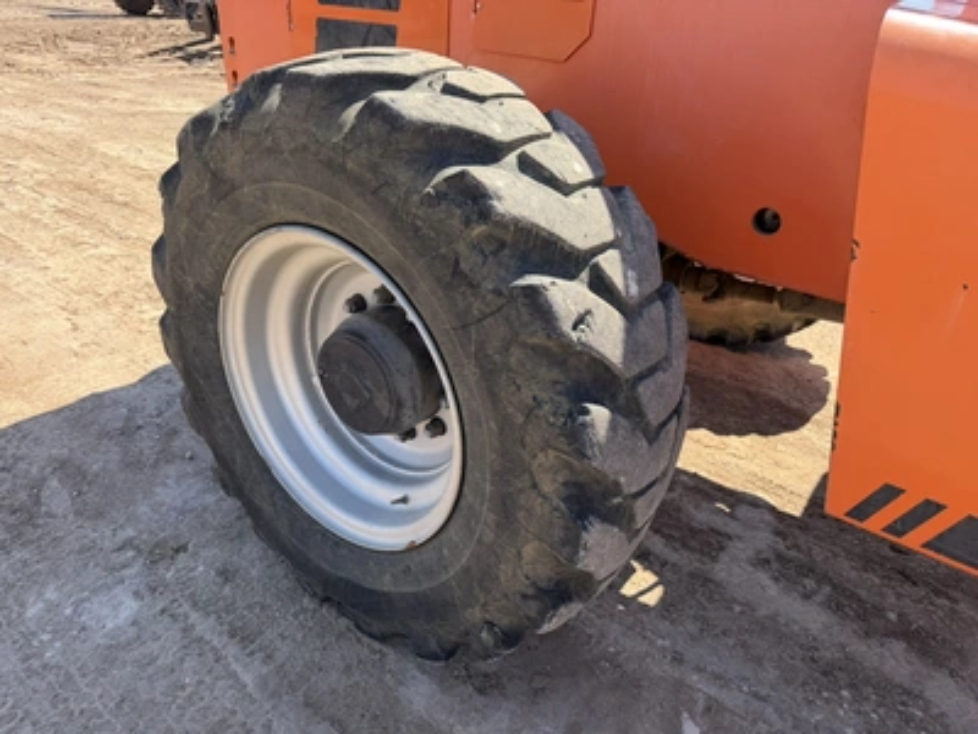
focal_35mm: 24
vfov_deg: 56.8
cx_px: 489
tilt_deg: -35.9
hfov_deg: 71.6
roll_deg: -10.1
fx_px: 678
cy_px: 367
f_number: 1.78
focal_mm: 6.76
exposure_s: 1/1230
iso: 80
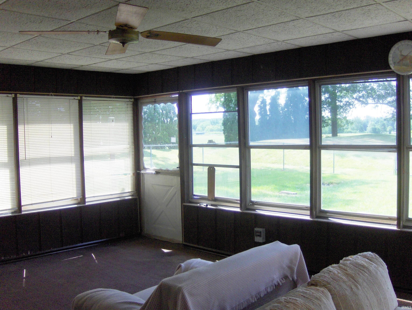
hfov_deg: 52.6
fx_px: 417
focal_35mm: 35
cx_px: 206
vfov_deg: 40.8
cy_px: 155
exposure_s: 1/267
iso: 124
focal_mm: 7.5
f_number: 2.8
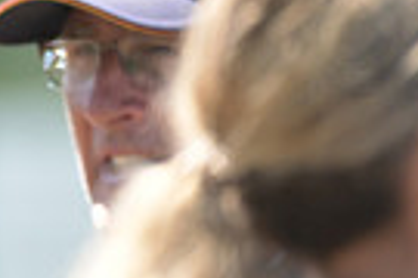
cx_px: -396
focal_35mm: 1713
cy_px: 134
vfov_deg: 0.8
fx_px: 19888
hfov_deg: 1.2
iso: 1000
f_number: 5
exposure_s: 1/1250
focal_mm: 400
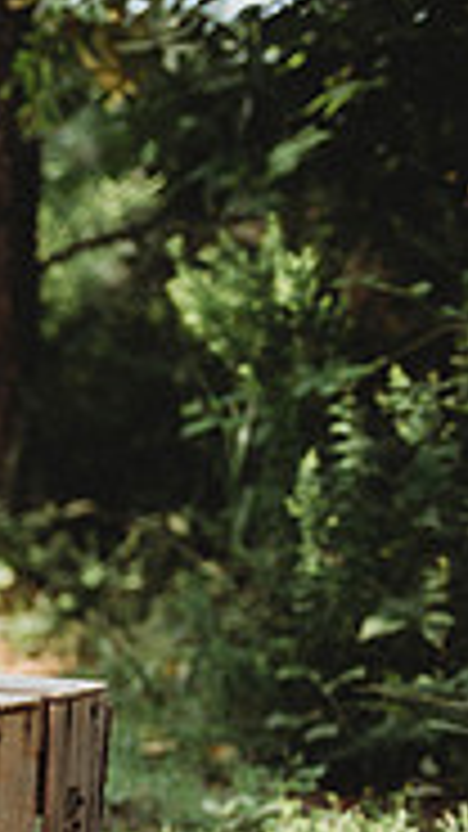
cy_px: 825
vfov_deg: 19.8
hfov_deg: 9.5
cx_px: -832
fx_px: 2317
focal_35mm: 105
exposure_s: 1/320
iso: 100
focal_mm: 32
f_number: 2.8
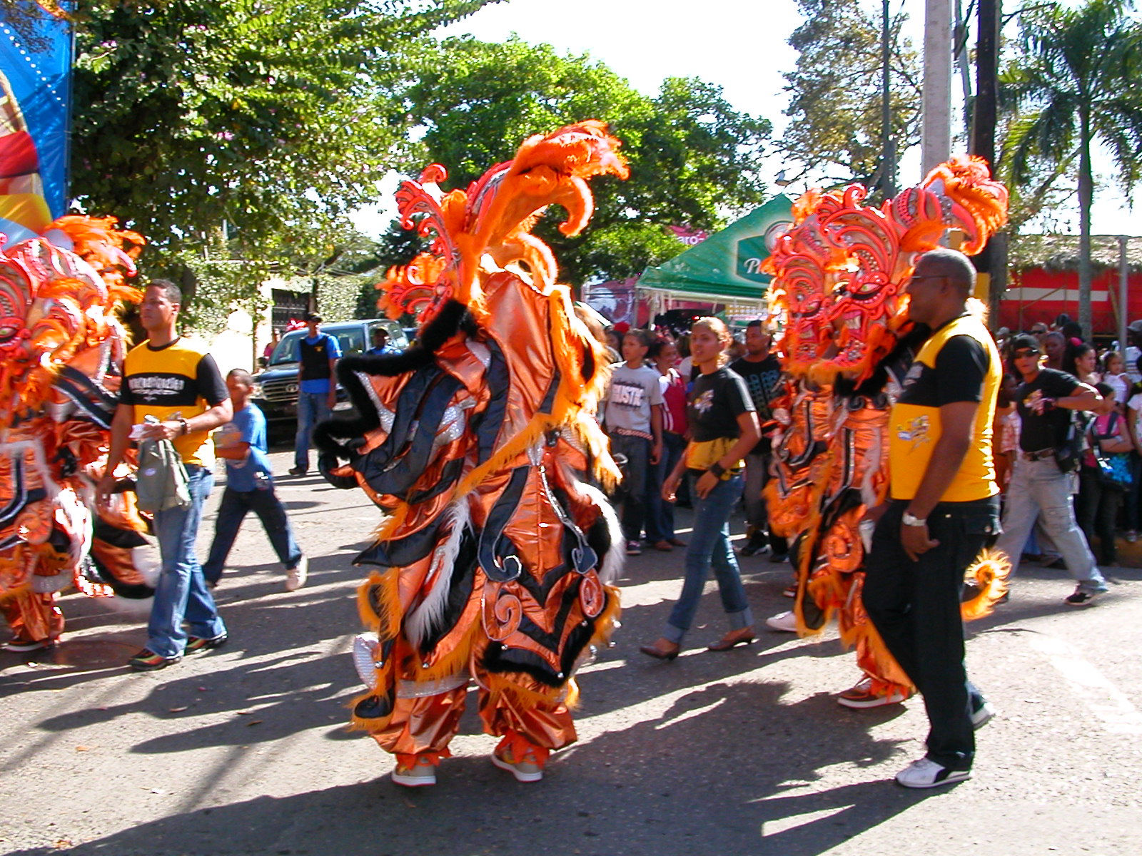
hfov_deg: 50.1
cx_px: 571
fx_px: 1221
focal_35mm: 37
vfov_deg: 38.7
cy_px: 428
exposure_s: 1/166
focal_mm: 5.6
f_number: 4.5
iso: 100
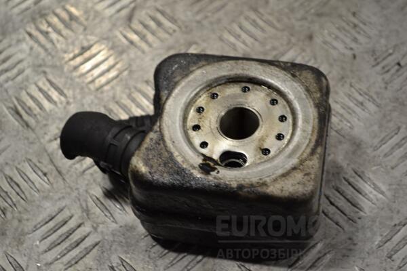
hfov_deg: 28.1
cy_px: 136
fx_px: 814
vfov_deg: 18.9
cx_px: 204
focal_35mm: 72
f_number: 5.3
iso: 110
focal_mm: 48
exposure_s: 1/30
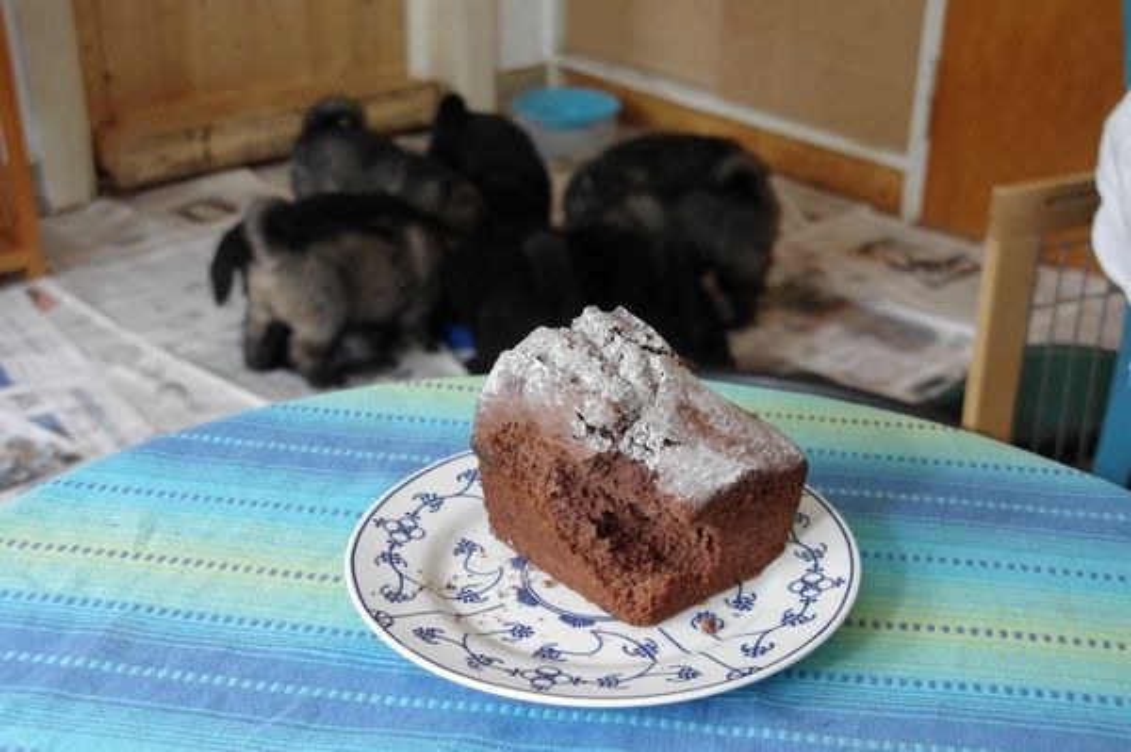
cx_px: 566
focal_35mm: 51
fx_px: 1601
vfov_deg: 26.4
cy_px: 376
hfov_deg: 38.9
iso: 3200
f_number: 6.3
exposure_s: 1/80
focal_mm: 34
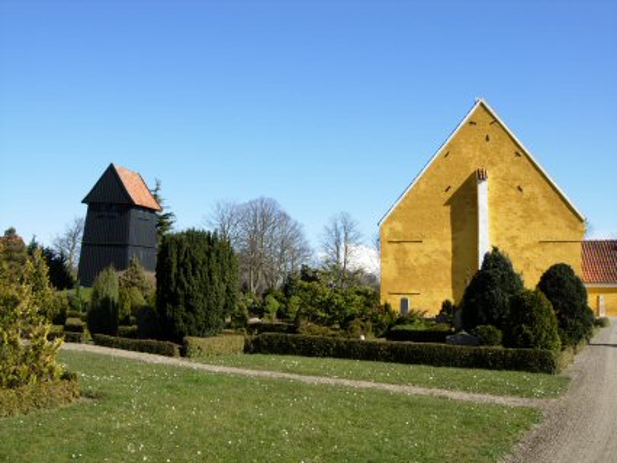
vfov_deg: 39.7
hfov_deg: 51.3
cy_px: 232
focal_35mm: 36
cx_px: 308
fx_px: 642
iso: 50
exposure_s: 1/264
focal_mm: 7.5
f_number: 5.4
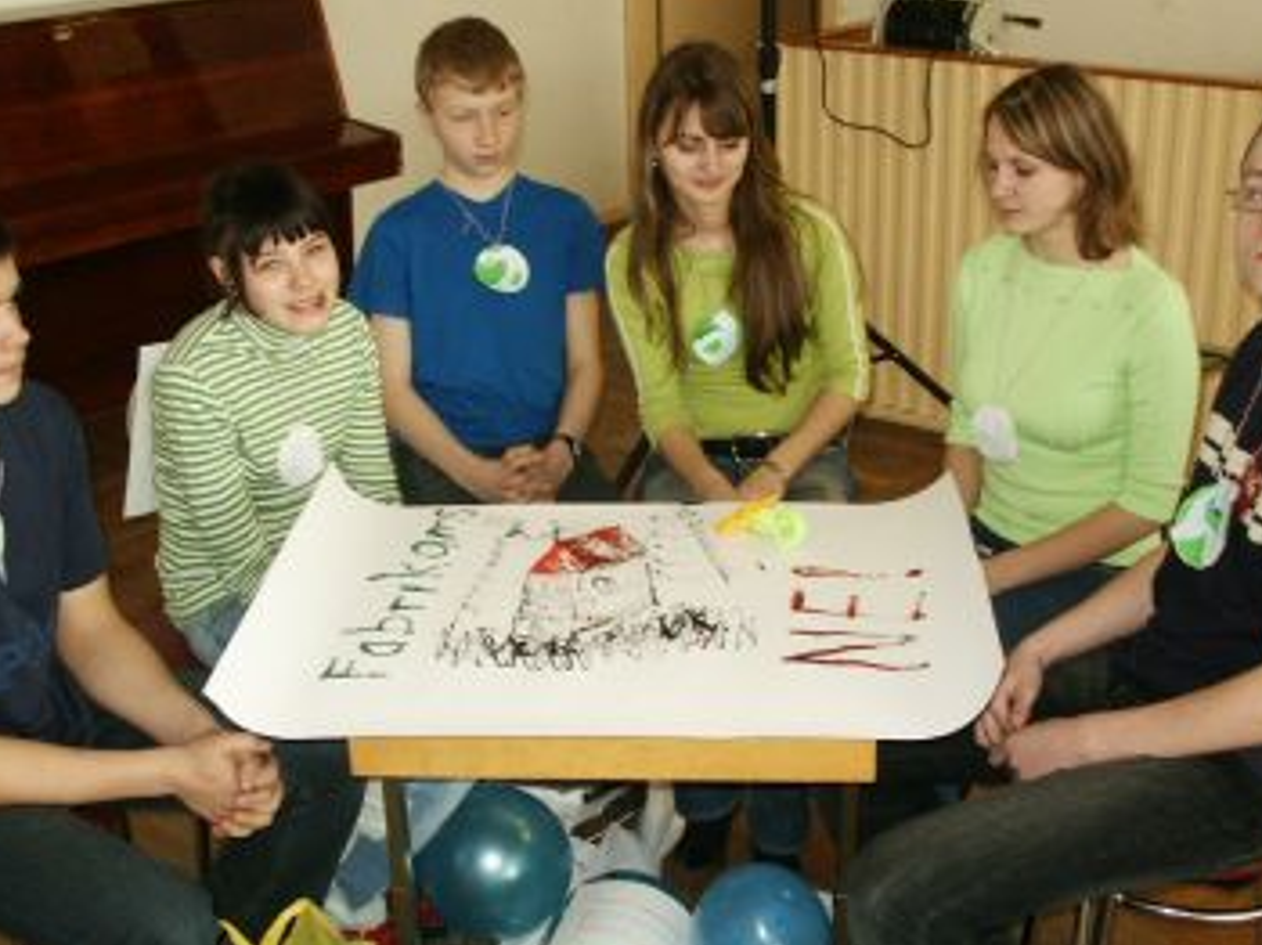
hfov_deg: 42.1
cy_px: 543
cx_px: 620
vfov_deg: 32.1
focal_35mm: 45
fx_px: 1639
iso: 200
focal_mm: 7.2
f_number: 3
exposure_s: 1/45
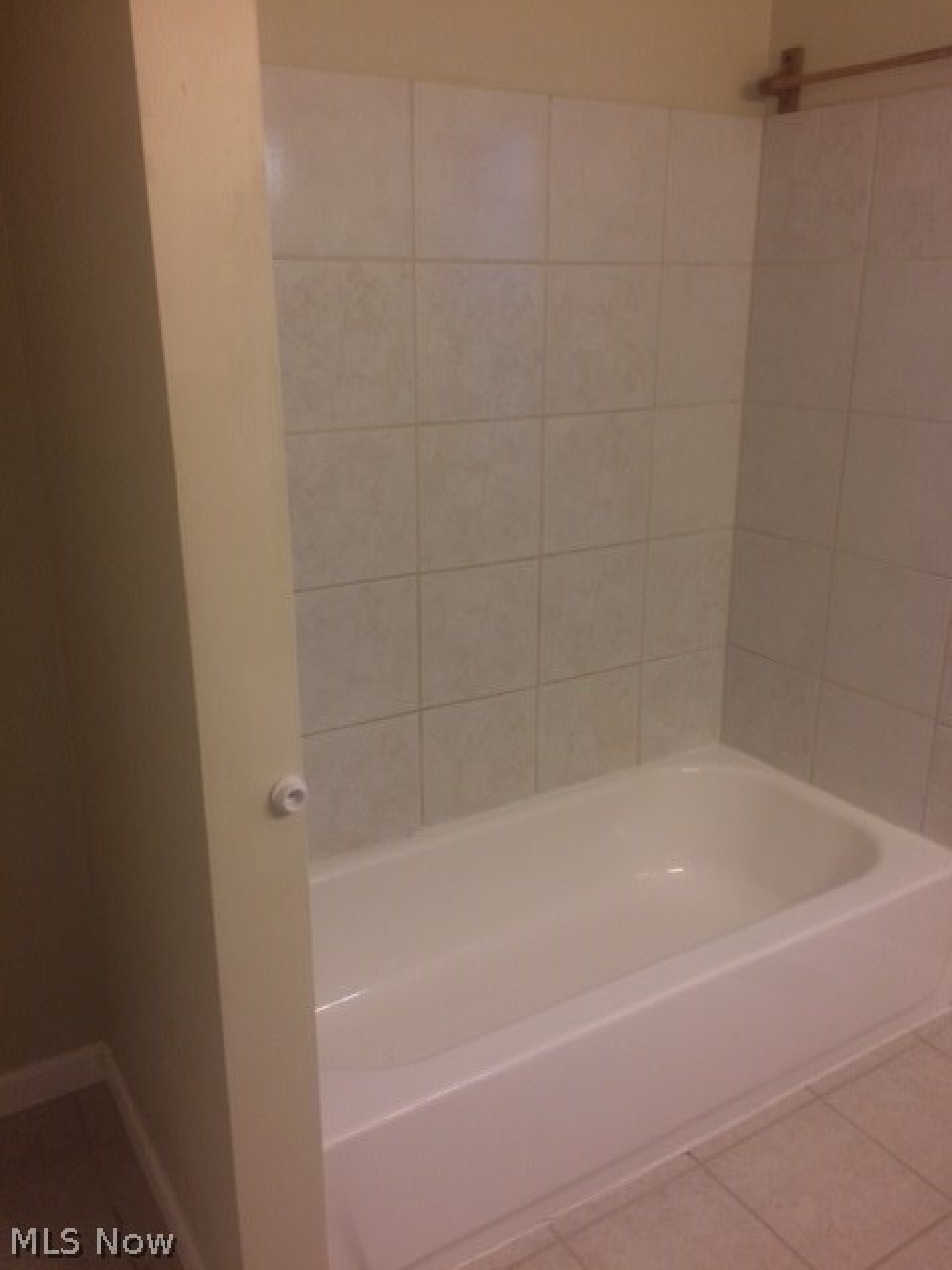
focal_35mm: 29
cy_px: 635
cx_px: 476
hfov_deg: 48.2
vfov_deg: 61.7
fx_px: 1063
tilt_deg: -19.3
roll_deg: +0.7
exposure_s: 1/30
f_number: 2.2
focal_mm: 4.15
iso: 64
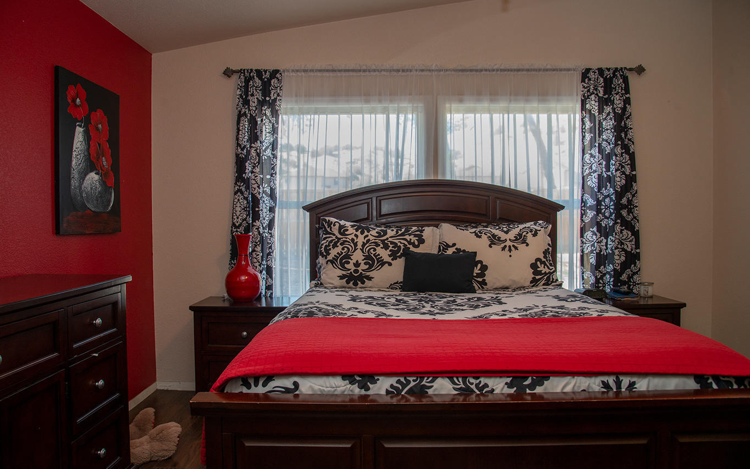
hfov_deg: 72.6
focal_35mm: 25
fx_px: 511
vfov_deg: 49.3
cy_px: 234
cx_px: 376
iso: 800
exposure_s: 1/50
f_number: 5.6
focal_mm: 24
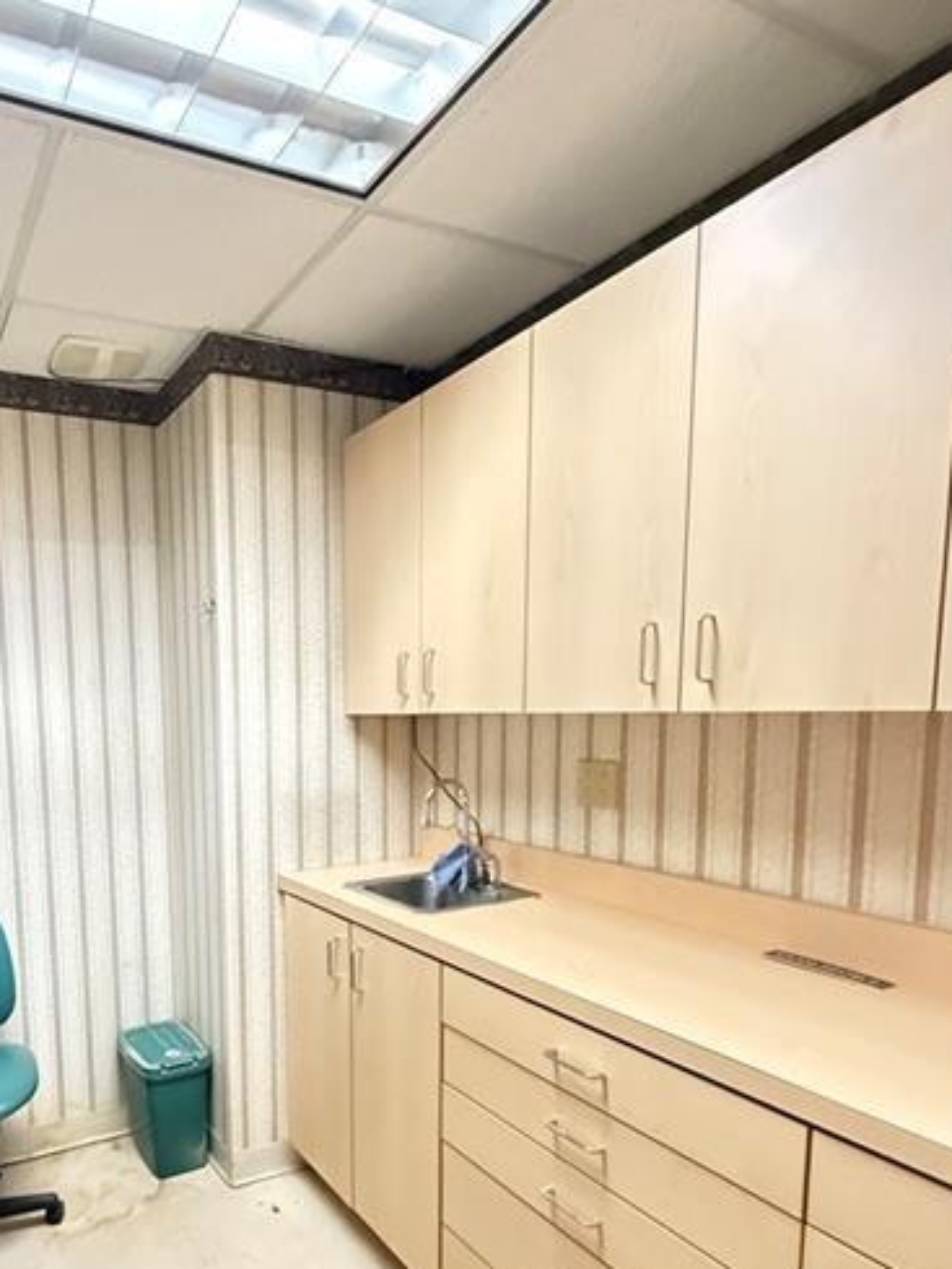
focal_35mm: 22
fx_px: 806
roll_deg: +1.9
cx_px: 241
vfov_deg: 74.8
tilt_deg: -5.8
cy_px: 810
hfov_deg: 58.0
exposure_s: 1/60
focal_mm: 2.22
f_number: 2.2
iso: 1250
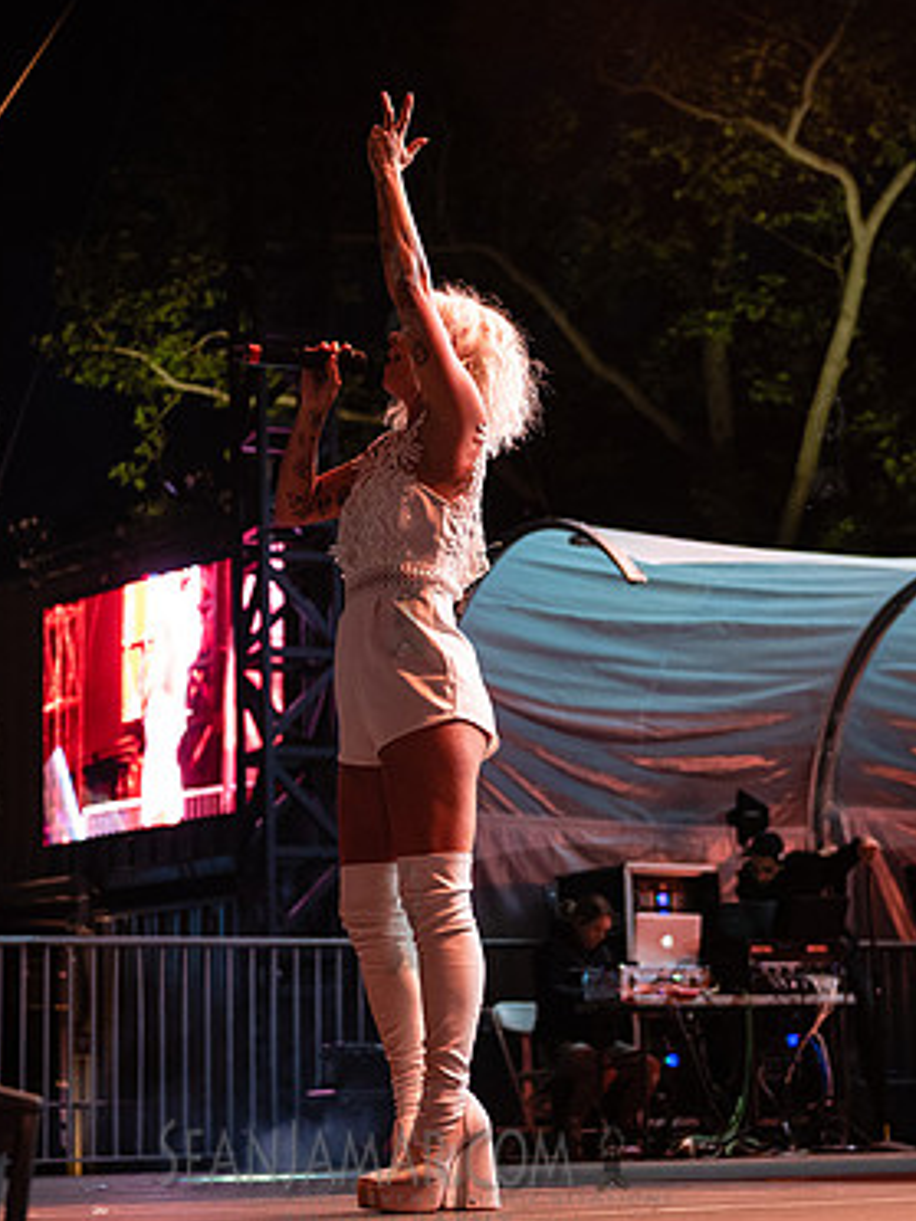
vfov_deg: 27.0
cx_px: 404
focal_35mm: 72
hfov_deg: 20.4
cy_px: 599
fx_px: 2540
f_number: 3.2
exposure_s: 1/320
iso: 2000
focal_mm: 48
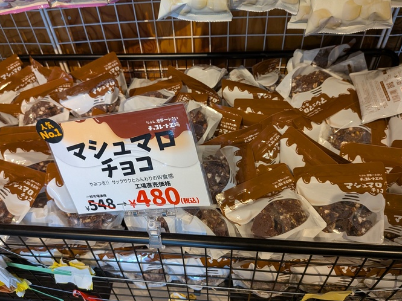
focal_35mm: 26
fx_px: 302
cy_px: 138
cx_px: 187
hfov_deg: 67.3
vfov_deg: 53.0
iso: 496
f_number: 1.7
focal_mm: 4.53
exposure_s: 1/120
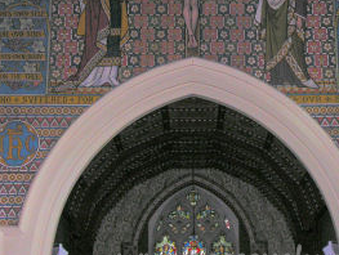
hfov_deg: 19.0
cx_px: 202
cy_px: 71
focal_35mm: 103
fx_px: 1010
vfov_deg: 14.4
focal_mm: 15
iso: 200
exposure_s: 1/60.1
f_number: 3.2
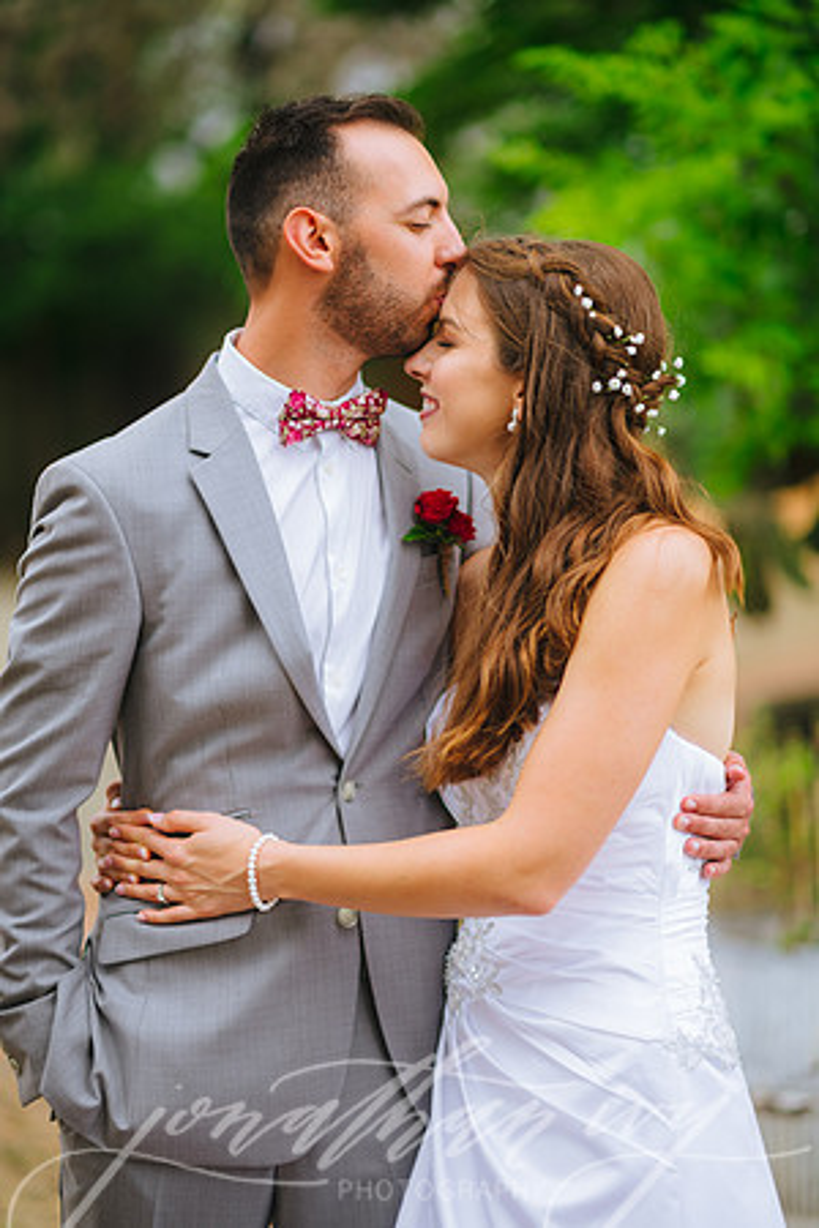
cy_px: 614
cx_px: 410
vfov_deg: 23.9
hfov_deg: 16.1
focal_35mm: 85
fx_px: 2900
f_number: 1.6
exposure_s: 1/800
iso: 80
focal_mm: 85
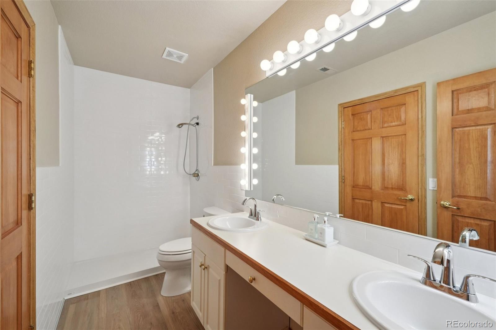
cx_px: 248
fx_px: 207
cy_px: 165
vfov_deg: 77.3
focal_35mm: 15
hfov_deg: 100.4
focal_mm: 10
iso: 800
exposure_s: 1/25
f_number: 8
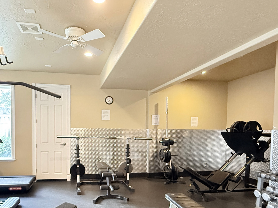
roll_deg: -0.9
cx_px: 111
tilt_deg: -2.0
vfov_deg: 53.8
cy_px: 138
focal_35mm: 25
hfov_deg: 68.7
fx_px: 201
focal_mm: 2.22
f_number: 2.2
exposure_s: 1/60
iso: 640
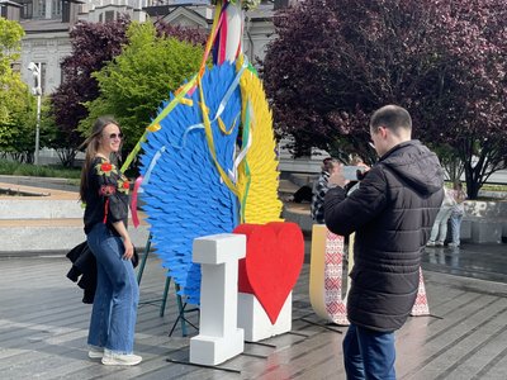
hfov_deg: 36.8
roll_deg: -1.5
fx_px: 762
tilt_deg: -1.2
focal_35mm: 52
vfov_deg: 28.0
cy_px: 190
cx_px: 254
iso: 25
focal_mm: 6
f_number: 2
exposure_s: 1/1115
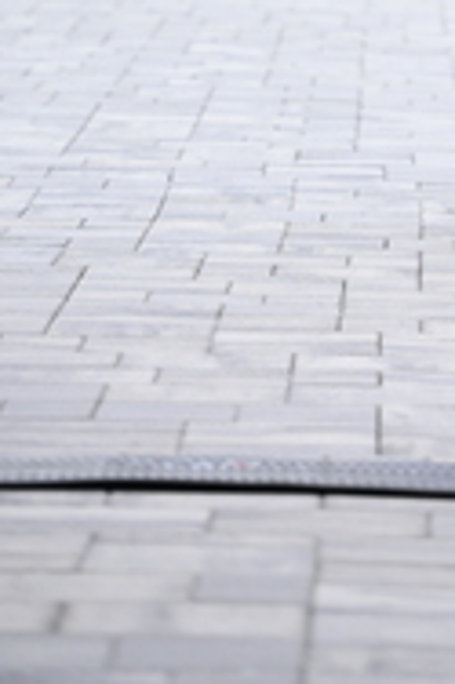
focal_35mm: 352
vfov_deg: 5.8
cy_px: -306
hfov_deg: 3.9
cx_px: 559
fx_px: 6685
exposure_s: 1/1250
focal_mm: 120
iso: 640
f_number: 2.8
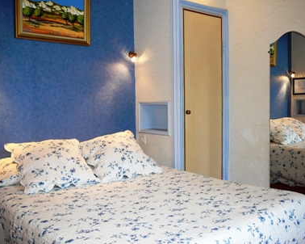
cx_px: 162
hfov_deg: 49.1
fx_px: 334
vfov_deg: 40.1
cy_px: 123
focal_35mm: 37
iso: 125
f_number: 2.8
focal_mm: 5.2
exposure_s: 1/30
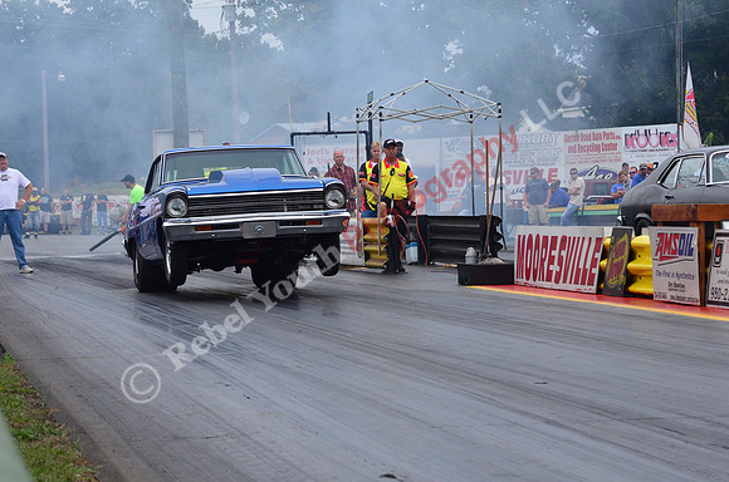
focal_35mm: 120
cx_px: 364
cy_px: 241
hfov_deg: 17.1
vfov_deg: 11.4
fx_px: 2425
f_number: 9
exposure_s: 1/1250
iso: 1000
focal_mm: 80
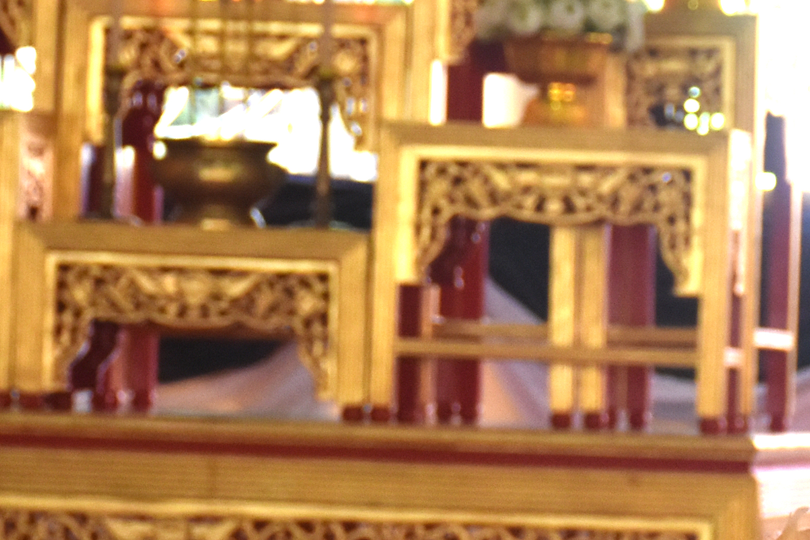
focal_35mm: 320
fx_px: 7199
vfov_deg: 4.3
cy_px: 456
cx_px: 810
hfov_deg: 6.4
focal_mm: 56
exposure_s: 1/125
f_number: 4.8
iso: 800
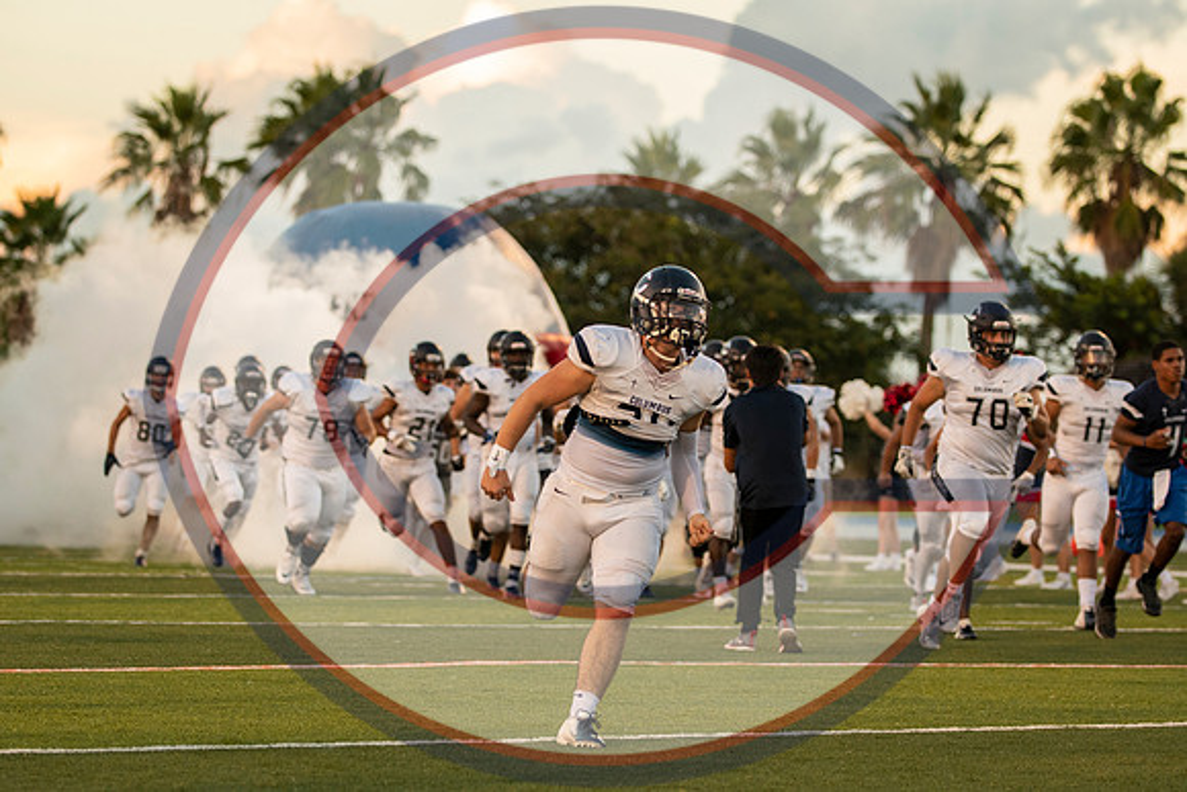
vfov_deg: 8.7
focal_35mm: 158
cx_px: 594
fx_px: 5194
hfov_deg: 13.0
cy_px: 396
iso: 1250
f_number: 2.8
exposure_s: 1/1600
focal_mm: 105
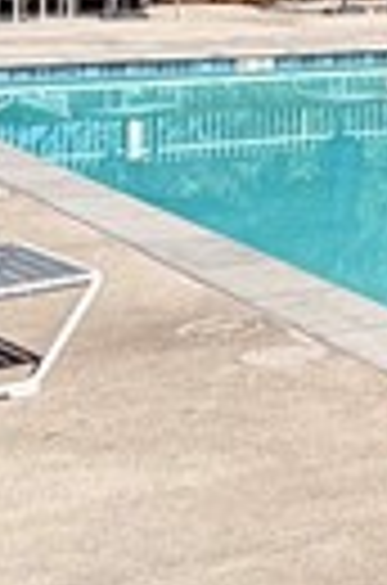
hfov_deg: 10.2
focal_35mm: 115
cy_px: -122
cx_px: 954
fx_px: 1864
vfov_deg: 17.0
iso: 20
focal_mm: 2.22
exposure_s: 1/1017
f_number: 2.2
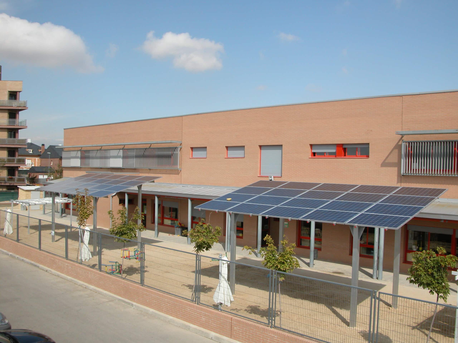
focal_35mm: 35
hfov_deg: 52.6
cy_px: 172
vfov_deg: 40.7
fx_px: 463
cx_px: 229
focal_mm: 8.9
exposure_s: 1/431
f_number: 6.3
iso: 100
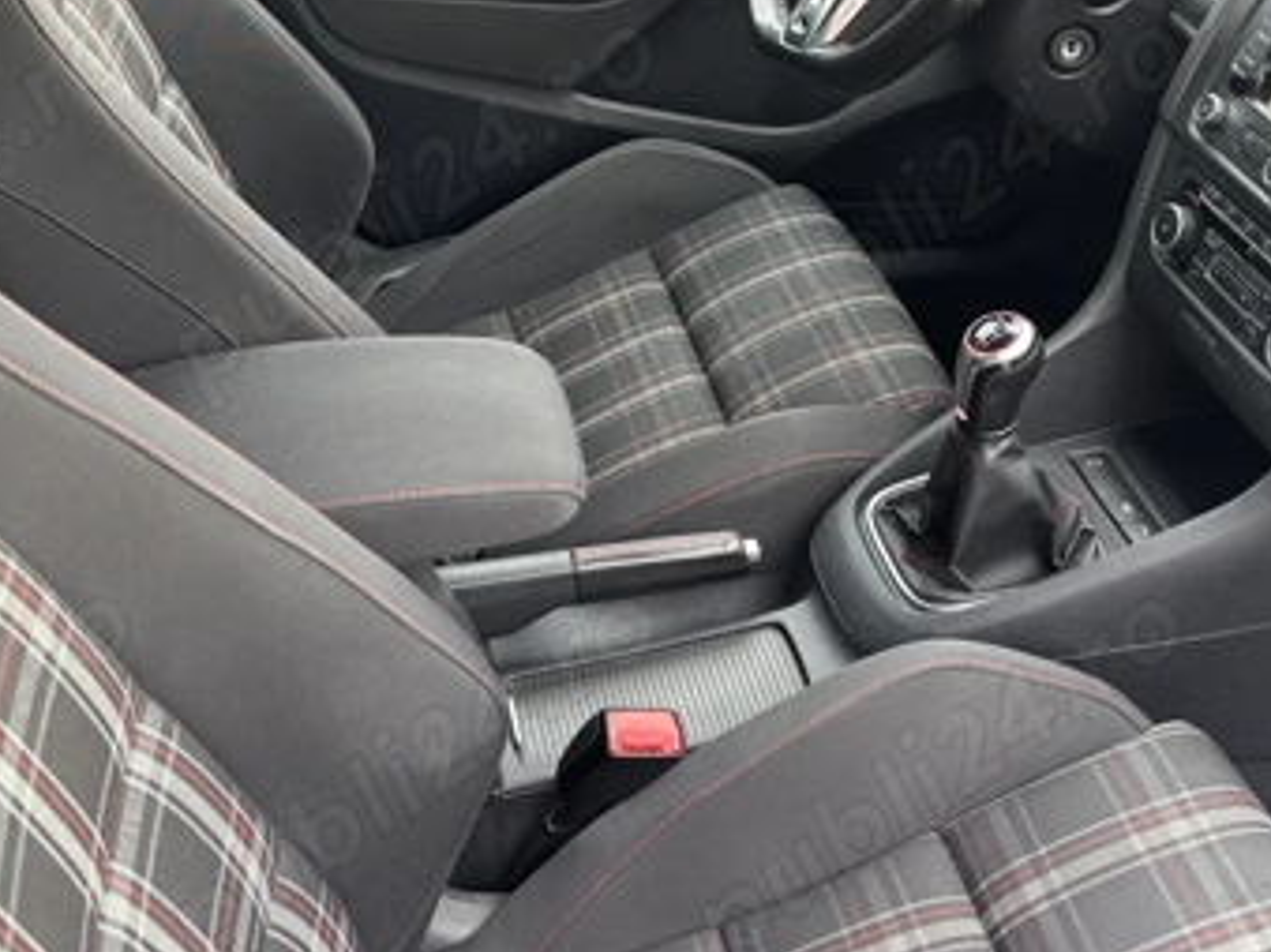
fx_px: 1688
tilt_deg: -30.3
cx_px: 675
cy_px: 244
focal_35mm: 46
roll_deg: -3.3
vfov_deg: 31.0
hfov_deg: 41.2
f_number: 1.6
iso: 125
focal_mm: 5.96
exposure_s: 1/117
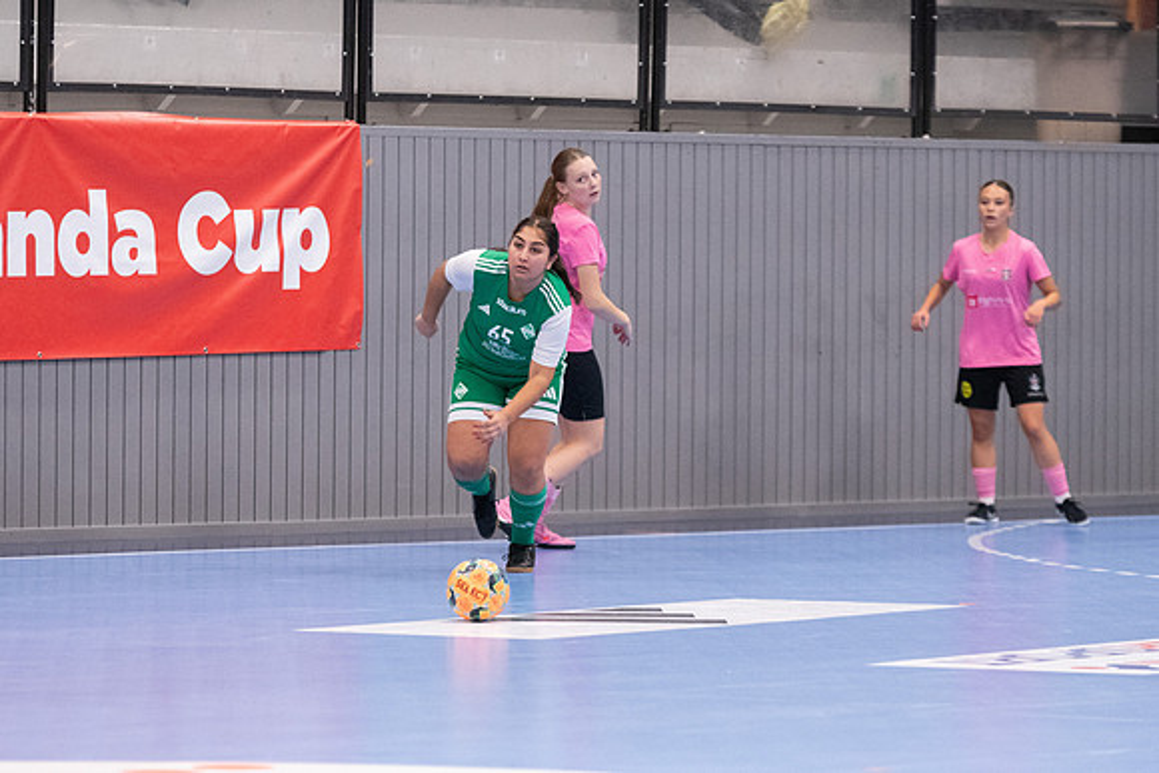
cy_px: 386
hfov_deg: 8.4
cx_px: 580
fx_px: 7901
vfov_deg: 5.6
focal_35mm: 245
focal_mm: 160
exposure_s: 1/640
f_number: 3.2
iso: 5000
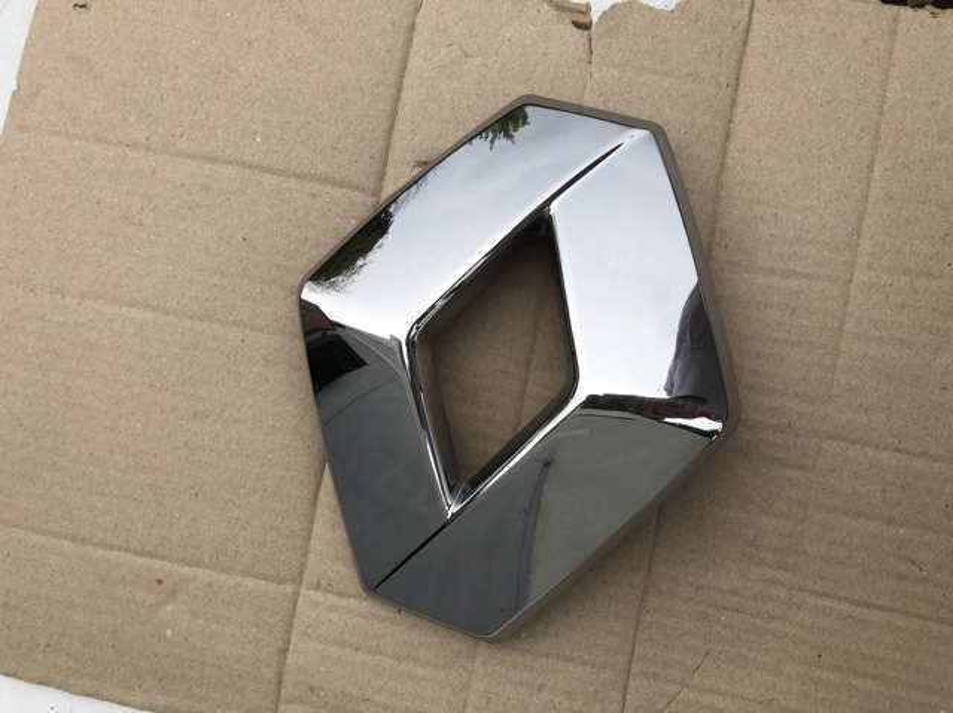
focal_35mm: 28
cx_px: 476
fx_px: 770
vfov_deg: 49.7
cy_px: 356
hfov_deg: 63.5
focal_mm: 4
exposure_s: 1/467
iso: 20
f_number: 1.8
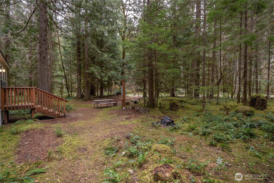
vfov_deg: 73.8
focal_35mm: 16
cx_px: 137
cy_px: 92
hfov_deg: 96.7
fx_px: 122
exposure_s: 1/30
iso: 200
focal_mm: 16
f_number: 7.1
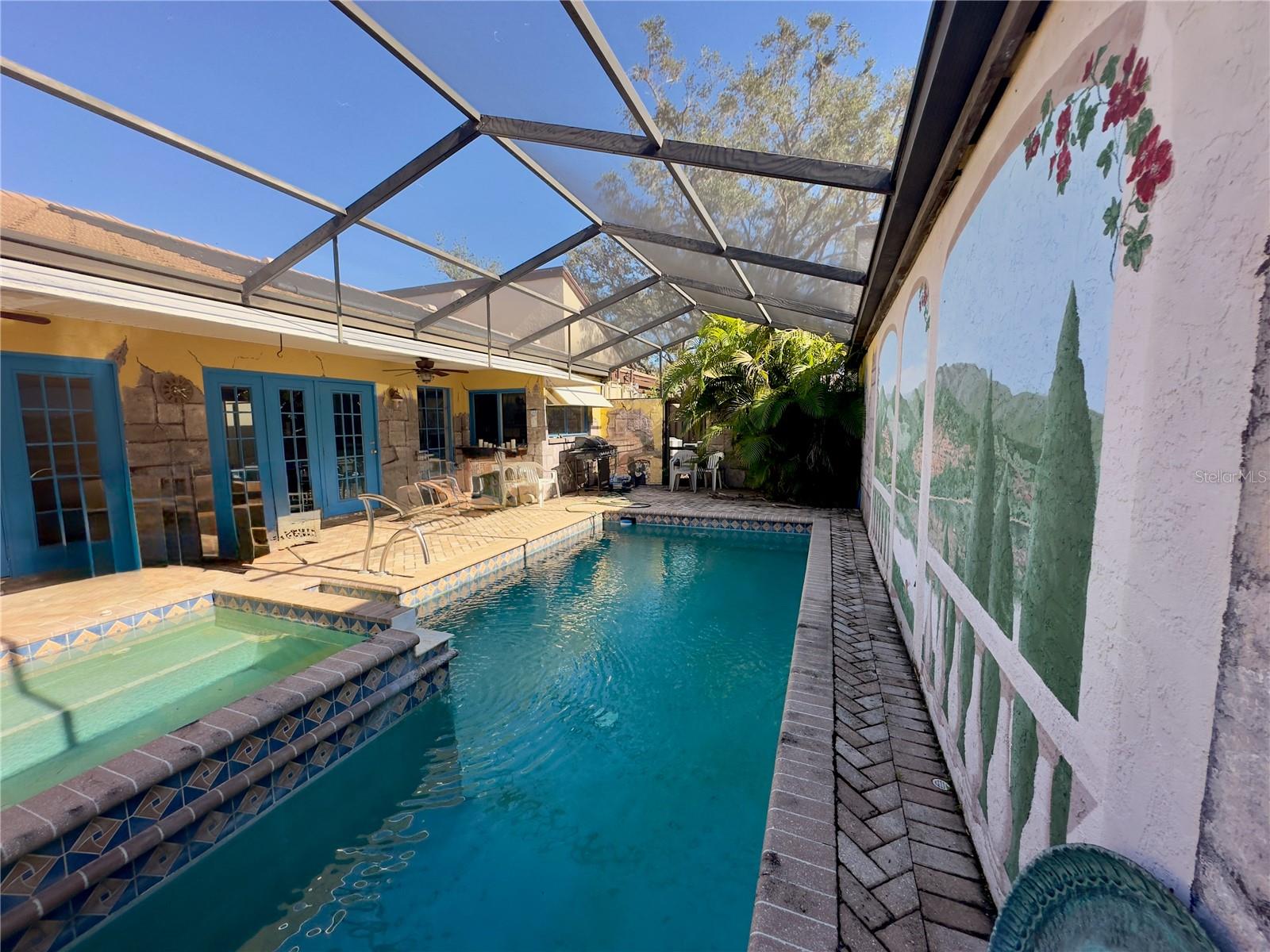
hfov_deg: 102.1
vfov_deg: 85.7
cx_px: 635
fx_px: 514
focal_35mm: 14
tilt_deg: -5.1
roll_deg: +0.1
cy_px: 476
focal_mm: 2.22
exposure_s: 1/363
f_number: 2.2
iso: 40
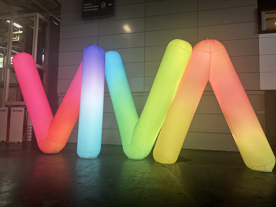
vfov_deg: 56.8
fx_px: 191
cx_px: 138
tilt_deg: +5.6
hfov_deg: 71.6
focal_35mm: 24
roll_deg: -1.6
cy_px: 104
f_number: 1.78
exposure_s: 1/100
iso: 125
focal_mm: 6.86
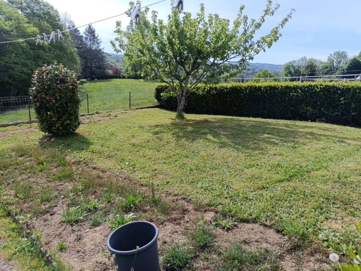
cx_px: 180
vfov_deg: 54.9
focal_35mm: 25
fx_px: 261
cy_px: 136
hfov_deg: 69.4
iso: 50
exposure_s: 1/973
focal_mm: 4.7
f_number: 1.7
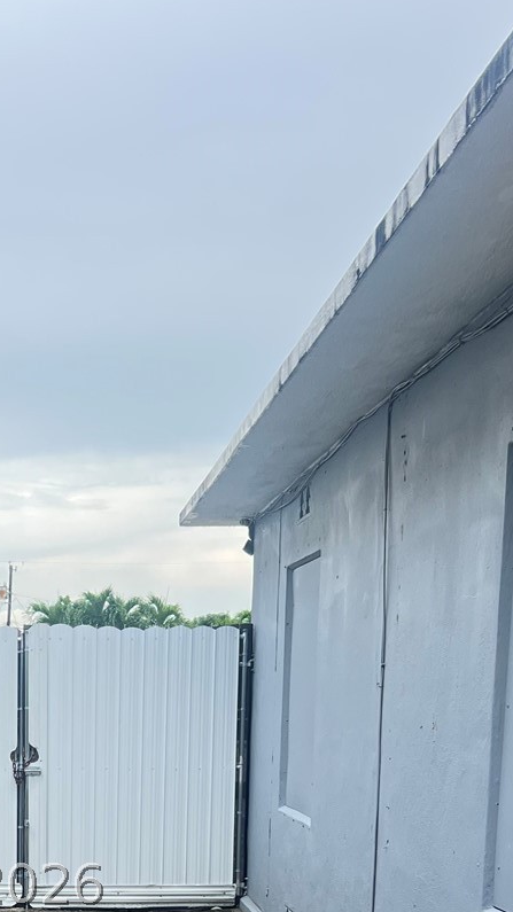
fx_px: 1379
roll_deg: -1.5
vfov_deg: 33.8
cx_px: 36
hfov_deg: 20.6
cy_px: 884
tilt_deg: -6.5
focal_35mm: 57
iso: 50
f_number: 1.5
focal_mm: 5.7
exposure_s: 1/840
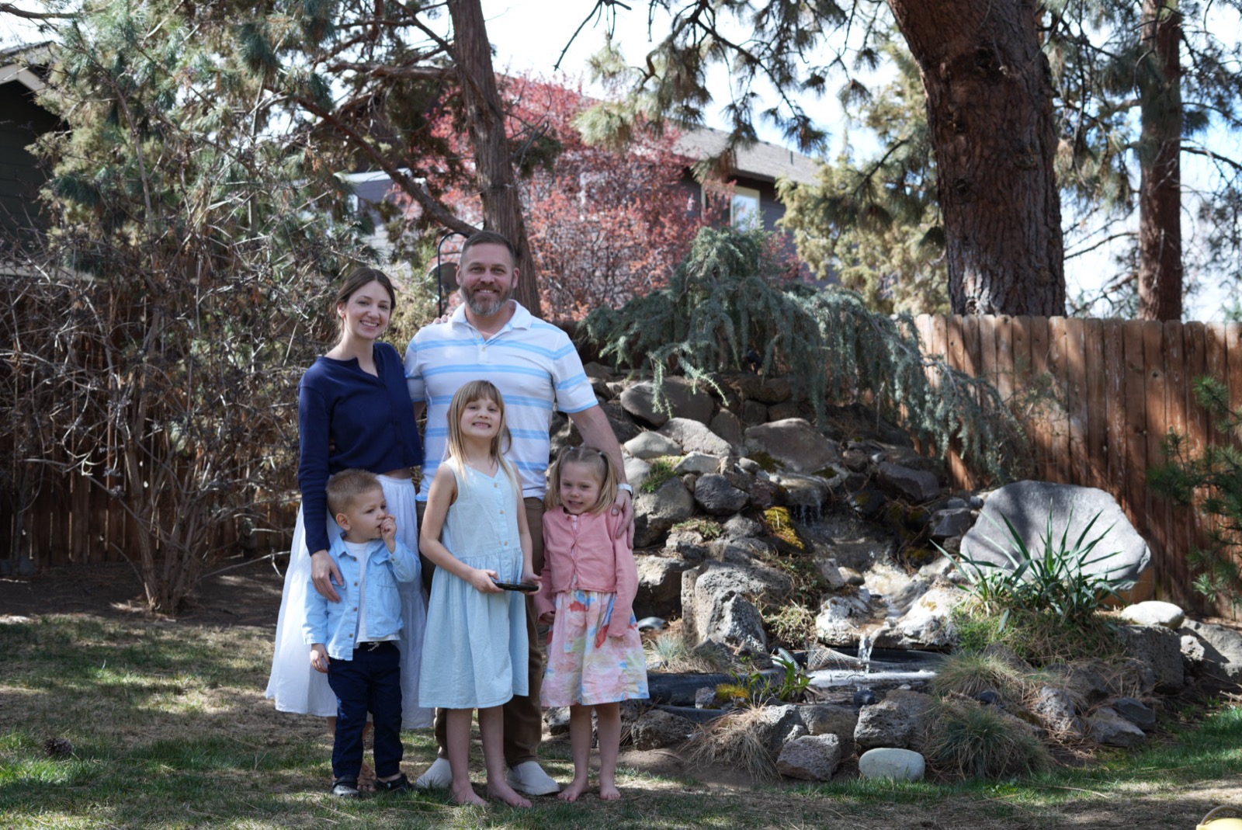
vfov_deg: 27.0
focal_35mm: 50
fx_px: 1726
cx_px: 621
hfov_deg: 39.6
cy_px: 415
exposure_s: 1/160
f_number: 4.5
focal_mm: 50
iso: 100
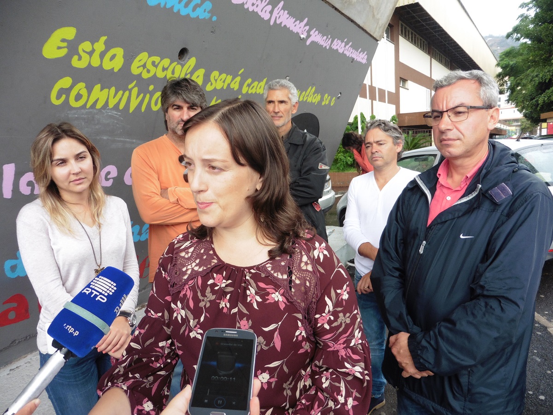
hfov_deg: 71.6
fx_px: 383
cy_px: 208
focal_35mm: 24
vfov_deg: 56.8
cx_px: 276
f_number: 3.3
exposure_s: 1/125
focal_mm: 4.3
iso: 100
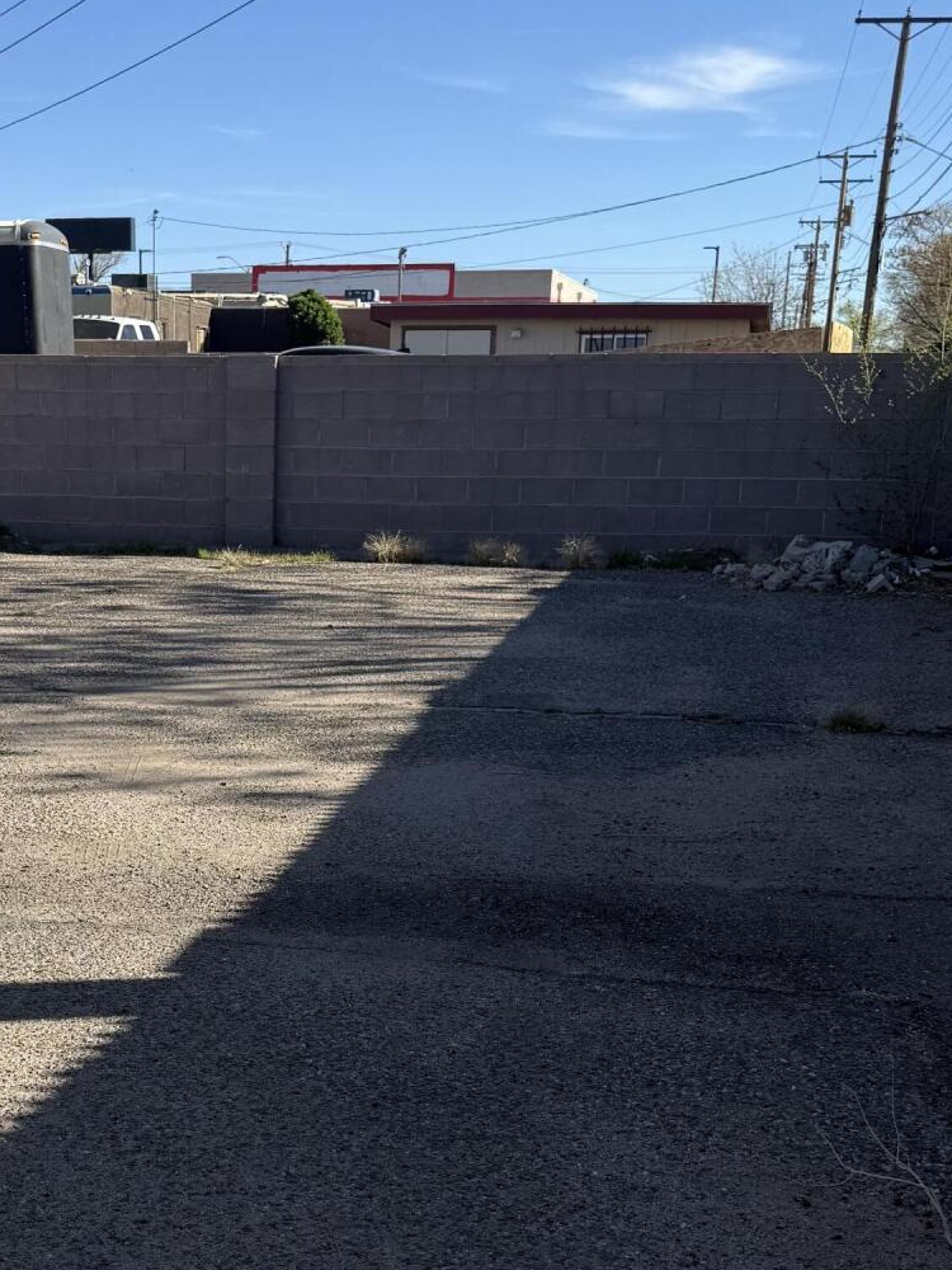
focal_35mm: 48
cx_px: 254
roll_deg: -2.5
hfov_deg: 29.8
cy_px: 937
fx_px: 1760
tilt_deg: -15.8
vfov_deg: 38.7
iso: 80
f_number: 1.78
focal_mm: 6.76
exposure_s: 1/2907
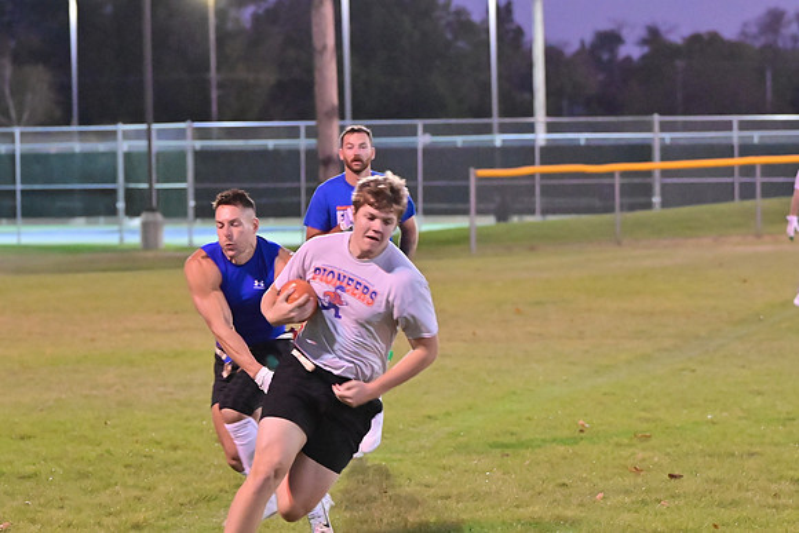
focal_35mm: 157
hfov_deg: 13.1
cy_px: 266
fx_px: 3485
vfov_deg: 8.7
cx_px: 400
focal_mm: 105
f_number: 4
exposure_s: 1/320
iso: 6400
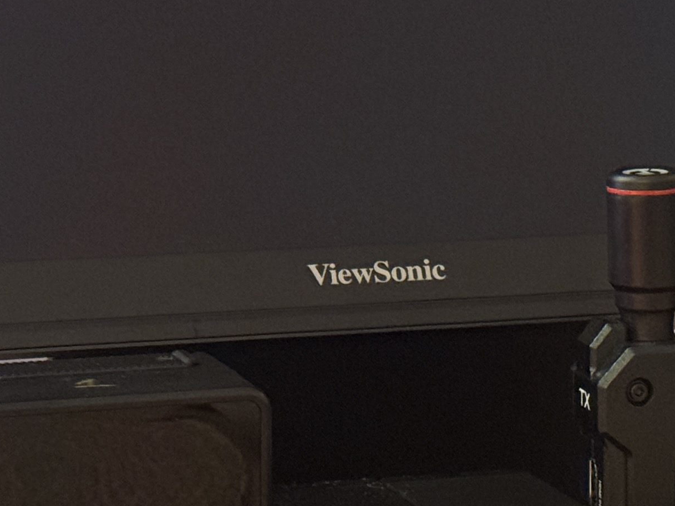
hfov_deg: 12.4
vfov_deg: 9.3
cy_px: 150
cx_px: 440
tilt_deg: -7.0
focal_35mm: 159
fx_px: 3101
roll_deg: +0.8
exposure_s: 1/19
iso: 1000
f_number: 1.78
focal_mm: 6.76
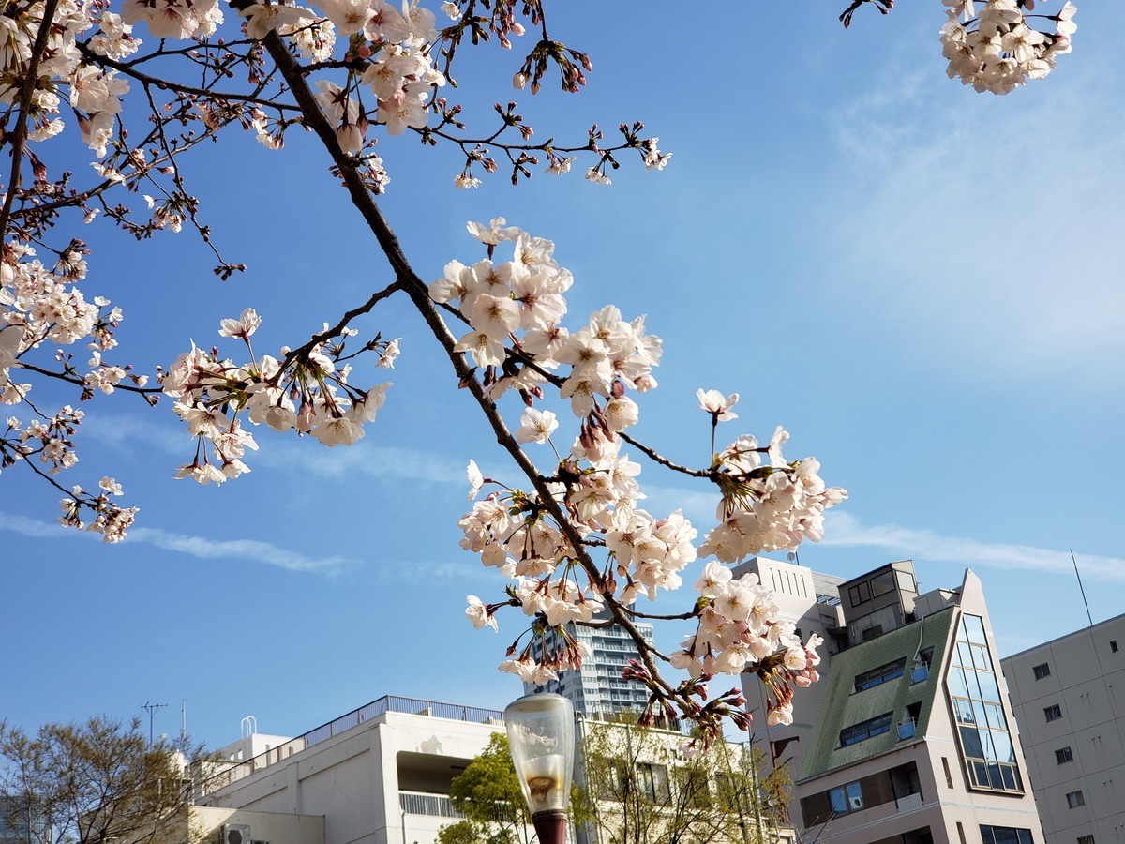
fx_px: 1690
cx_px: 562
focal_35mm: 52
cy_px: 422
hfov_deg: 36.8
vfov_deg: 28.0
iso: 32
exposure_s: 1/629
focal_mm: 6
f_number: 2.4
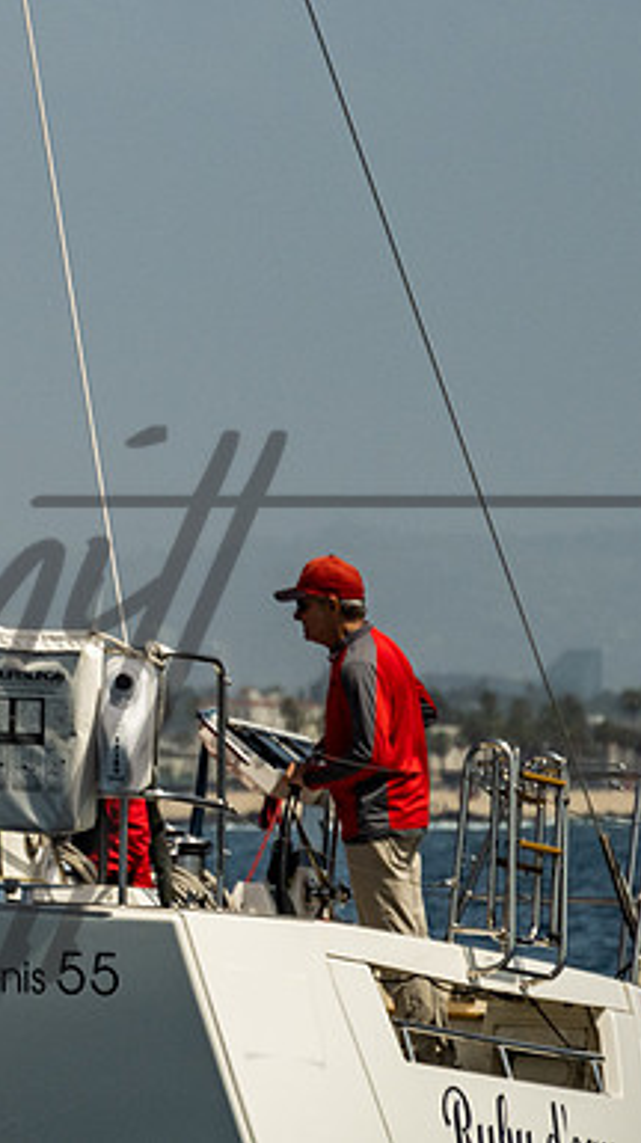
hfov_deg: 3.3
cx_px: -405
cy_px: 207
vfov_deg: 5.9
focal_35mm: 365
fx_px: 11051
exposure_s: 1/2500
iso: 320
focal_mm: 140
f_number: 6.3
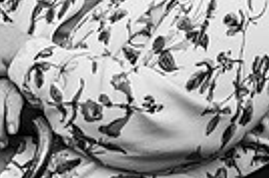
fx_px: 2269
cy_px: 33
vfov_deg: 4.5
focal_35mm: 304
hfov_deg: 6.8
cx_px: 193
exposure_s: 1/3200
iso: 200
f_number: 2.8
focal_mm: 70
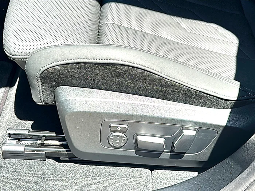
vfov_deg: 32.9
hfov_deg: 42.9
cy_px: 96
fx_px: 324
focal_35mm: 44
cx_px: 128
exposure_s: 1/710
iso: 80
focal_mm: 6.86
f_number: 1.78
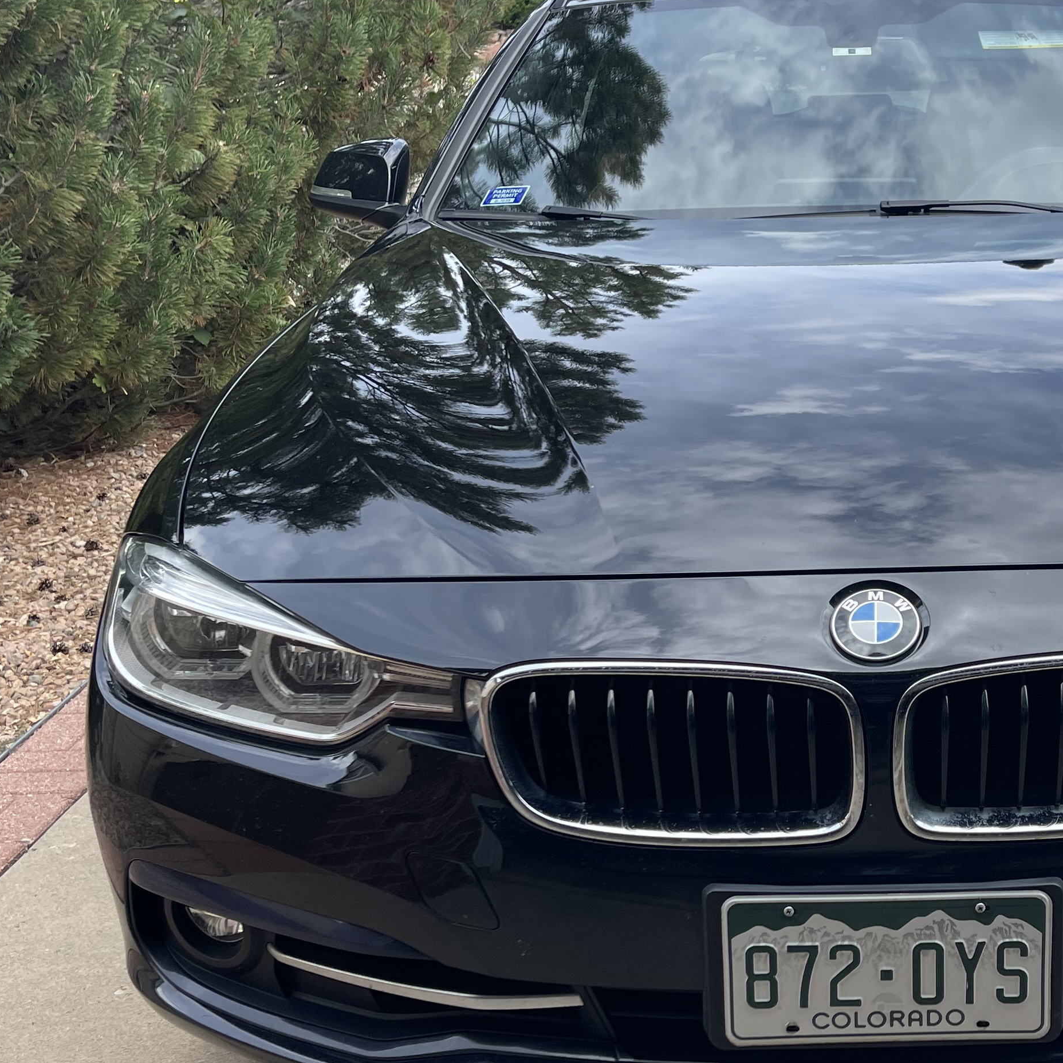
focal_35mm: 48
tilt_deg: -19.9
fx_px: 1668
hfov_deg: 34.1
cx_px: 881
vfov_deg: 35.4
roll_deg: +1.6
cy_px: 547
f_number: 1.6
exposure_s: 1/908
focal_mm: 5.1
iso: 32
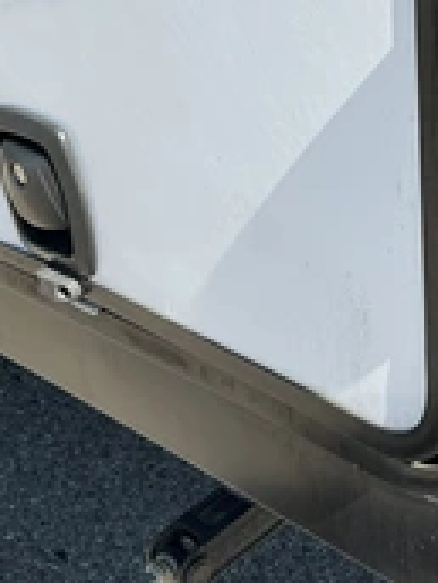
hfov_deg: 22.1
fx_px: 1097
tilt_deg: -23.1
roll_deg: +2.0
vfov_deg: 29.6
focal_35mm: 65
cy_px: 183
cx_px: 380
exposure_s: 1/962
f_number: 1.8
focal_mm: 3
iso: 25
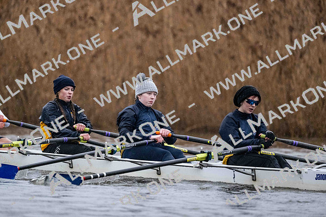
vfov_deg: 3.4
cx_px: 163
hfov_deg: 5.2
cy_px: 108
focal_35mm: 400
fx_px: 3623
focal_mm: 400
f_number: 4.5
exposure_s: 1/1600
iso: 10000
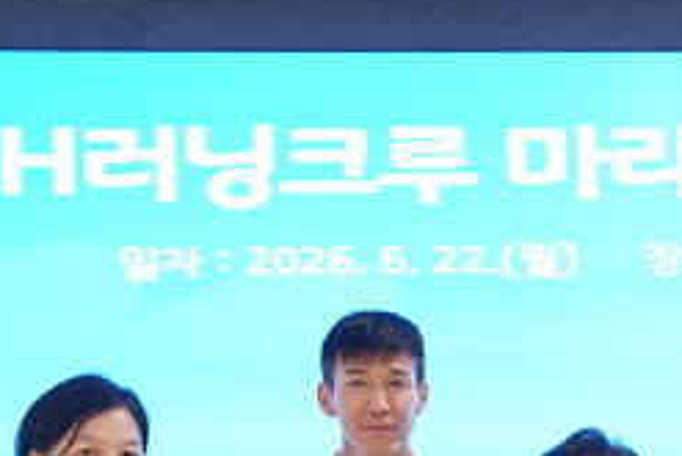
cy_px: 471
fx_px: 1782
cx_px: 616
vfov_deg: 14.3
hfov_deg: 21.2
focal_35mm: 94
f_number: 2.8
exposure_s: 1/40
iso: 250
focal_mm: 37
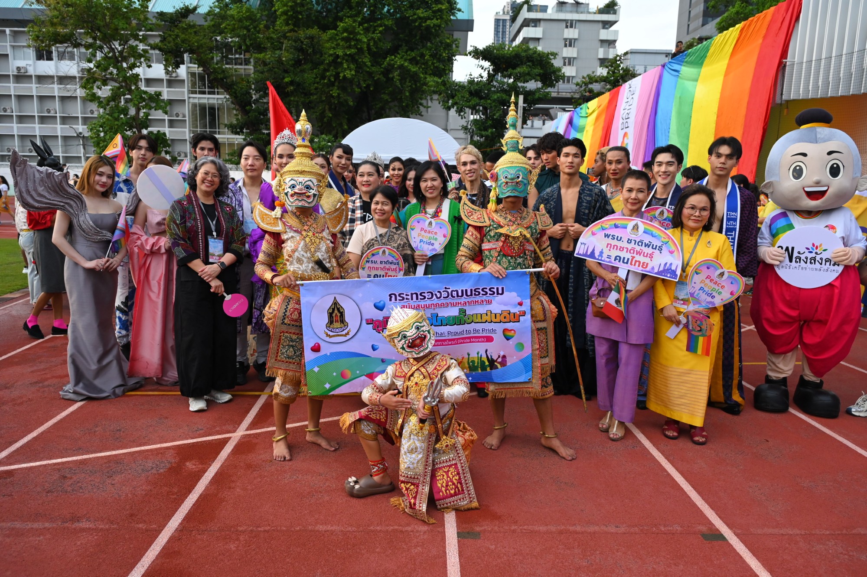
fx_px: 626
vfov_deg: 49.5
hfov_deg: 69.4
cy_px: 288
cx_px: 434
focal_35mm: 26
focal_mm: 26
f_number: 4.5
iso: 1000
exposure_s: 1/320
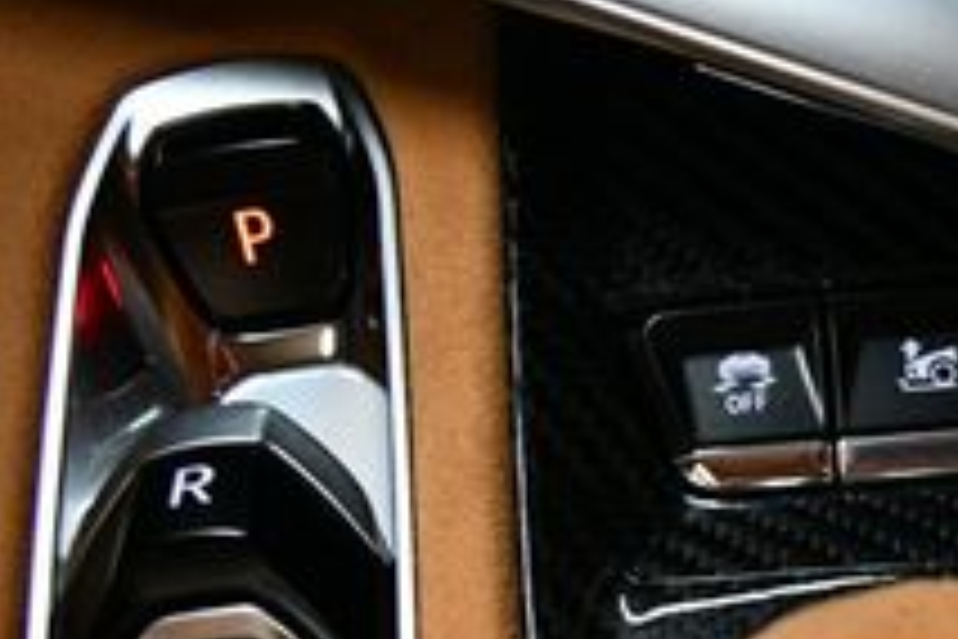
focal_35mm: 81
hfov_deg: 23.0
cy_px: 914
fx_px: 2155
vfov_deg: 15.7
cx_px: 1147
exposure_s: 1/100
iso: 3200
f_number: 3.5
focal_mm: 18
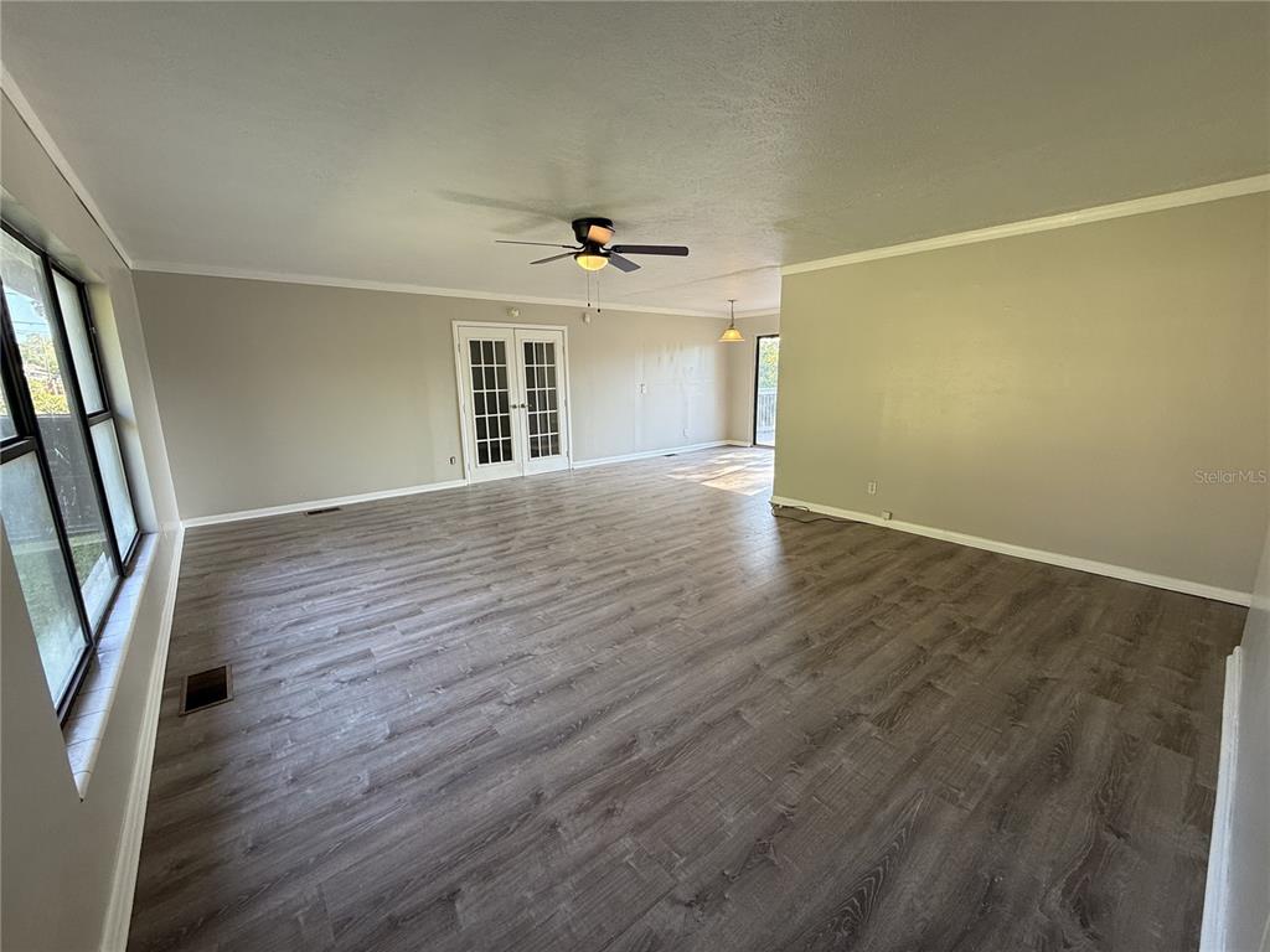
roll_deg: +0.5
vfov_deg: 85.7
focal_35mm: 14
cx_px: 635
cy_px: 476
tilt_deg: -11.7
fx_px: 514
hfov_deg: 102.1
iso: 100
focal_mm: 2.22
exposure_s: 1/99
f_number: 2.2
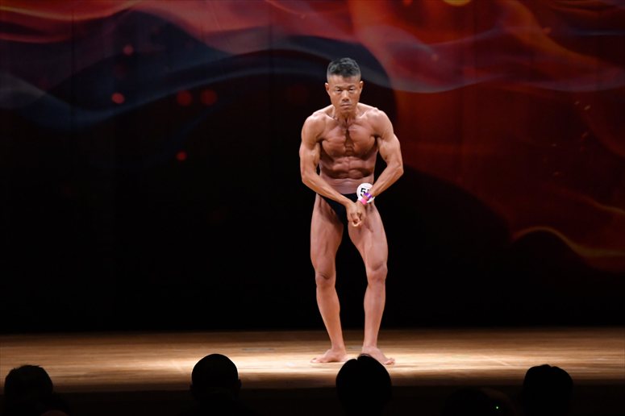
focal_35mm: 217
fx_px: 3766
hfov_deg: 9.5
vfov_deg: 6.3
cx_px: 312
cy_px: 208
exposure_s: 1/400
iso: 4000
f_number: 5.6
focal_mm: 145
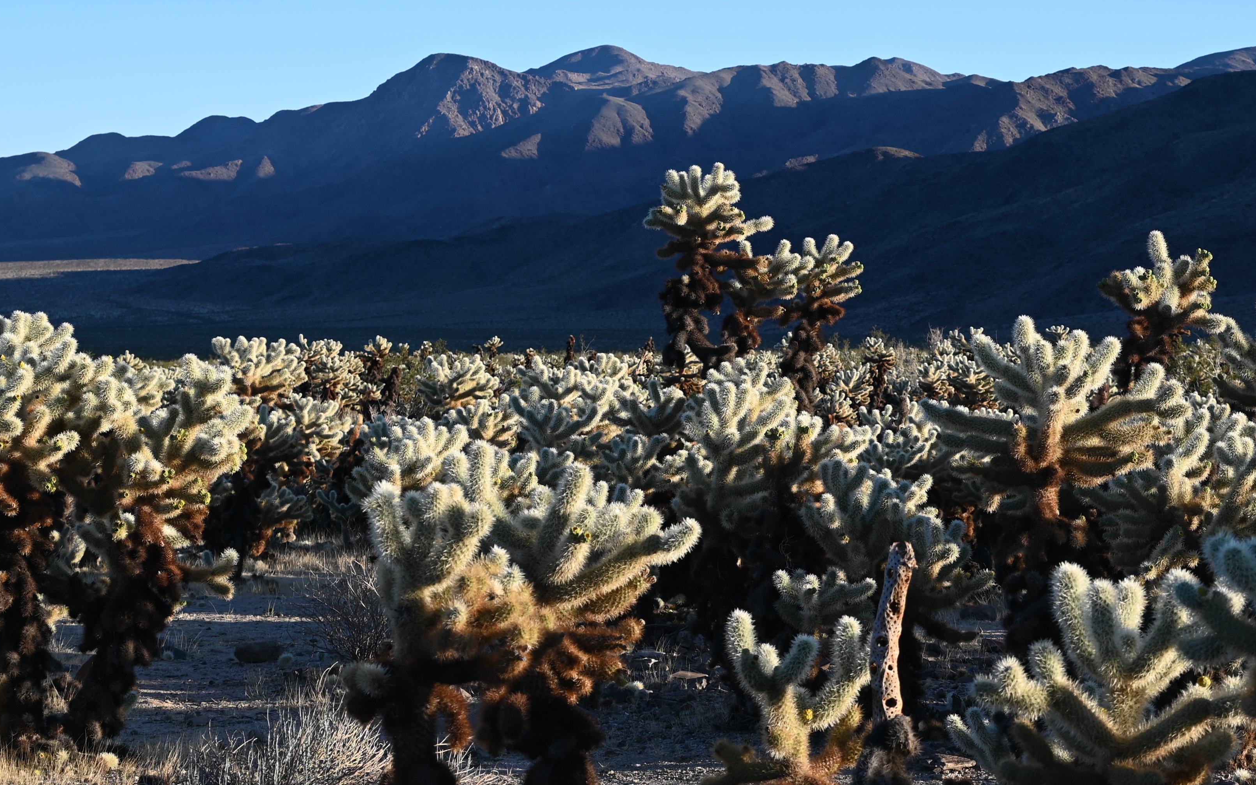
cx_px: 735
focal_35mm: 95
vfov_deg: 13.7
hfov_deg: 21.8
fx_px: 3252
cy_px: 194
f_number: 7.1
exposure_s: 1/200
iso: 100
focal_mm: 50
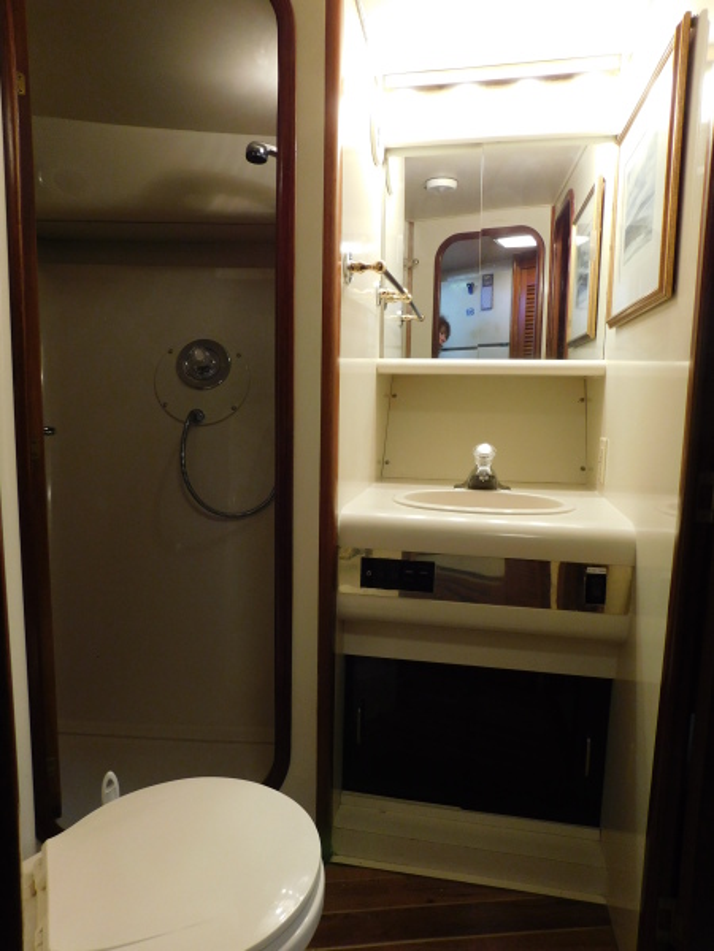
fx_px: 633
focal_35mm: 23
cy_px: 476
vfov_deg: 73.9
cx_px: 357
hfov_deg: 58.9
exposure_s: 1/30
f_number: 3
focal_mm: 4
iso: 220
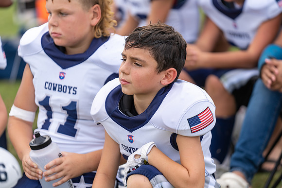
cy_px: 94
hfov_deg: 10.3
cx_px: 141
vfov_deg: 6.9
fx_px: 1567
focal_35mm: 200
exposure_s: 1/500
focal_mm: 200
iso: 100
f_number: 2.8
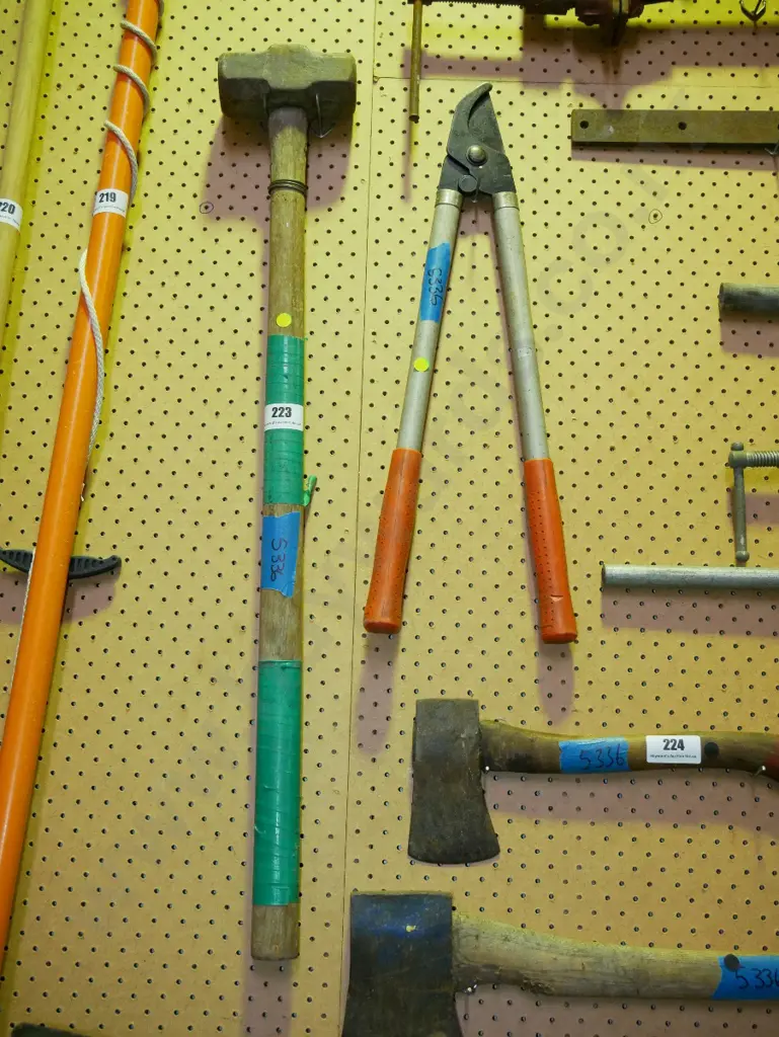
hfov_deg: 39.7
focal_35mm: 36
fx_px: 1079
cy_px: 518
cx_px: 390
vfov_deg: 51.3
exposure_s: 1/160
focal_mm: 18
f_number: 5.6
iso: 3200
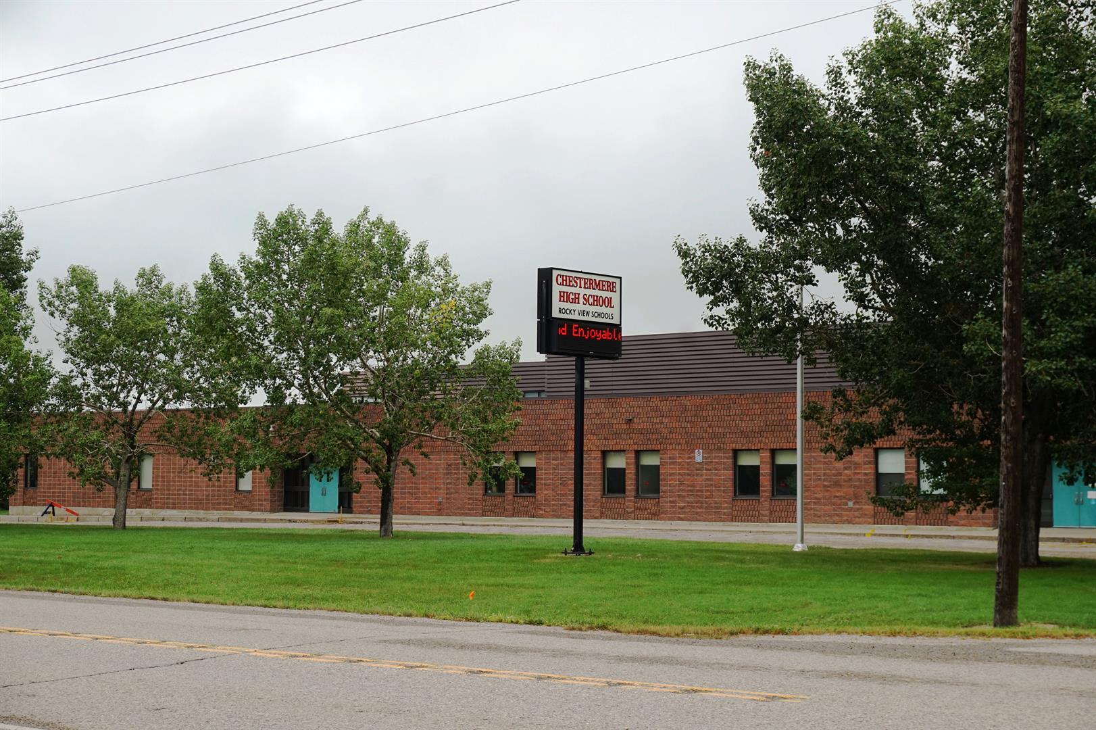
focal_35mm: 62
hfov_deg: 32.6
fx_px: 1871
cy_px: 365
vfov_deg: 22.1
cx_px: 548
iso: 100
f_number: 9
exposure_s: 1/80
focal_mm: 41
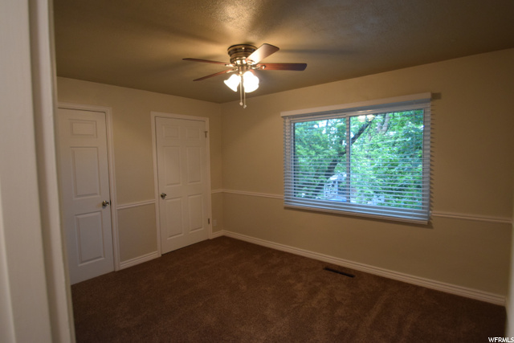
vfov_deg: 67.4
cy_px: 172
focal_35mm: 18
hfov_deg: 90.0
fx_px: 257
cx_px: 257
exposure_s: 1/60
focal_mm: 12
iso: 800
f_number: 4
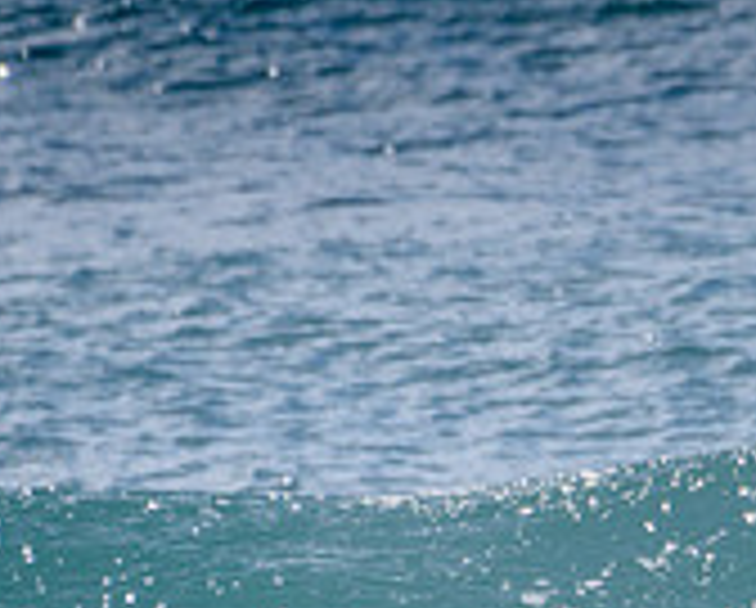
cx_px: 1404
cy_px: 684
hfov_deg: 1.0
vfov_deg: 0.8
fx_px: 44424
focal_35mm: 1982
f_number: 5.6
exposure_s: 1/2000
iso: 72
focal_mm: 500
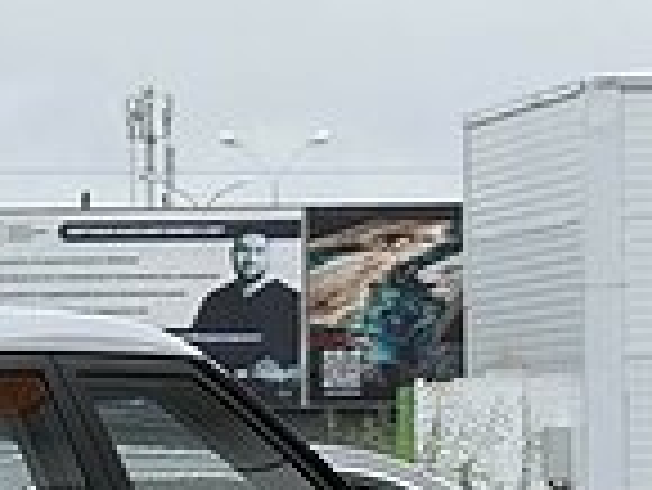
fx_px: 8539
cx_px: -261
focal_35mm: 453
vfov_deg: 3.3
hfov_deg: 4.4
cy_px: 886
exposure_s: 1/428
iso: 64
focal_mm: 15.66
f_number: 2.8
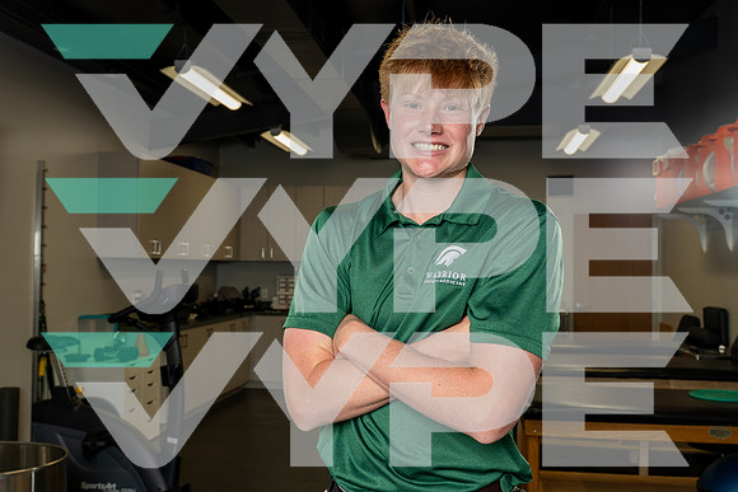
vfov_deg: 34.2
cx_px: 369
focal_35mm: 39
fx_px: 800
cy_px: 246
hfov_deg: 49.5
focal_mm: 39
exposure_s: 1/250
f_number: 7.1
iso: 800
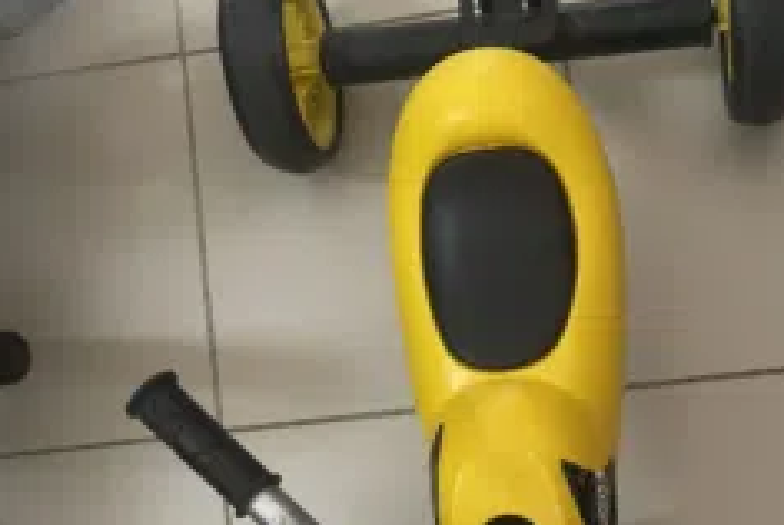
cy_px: 439
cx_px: 495
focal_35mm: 44
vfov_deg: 29.7
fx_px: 959
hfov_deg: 44.1
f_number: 1.6
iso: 640
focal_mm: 5.1
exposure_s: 1/33
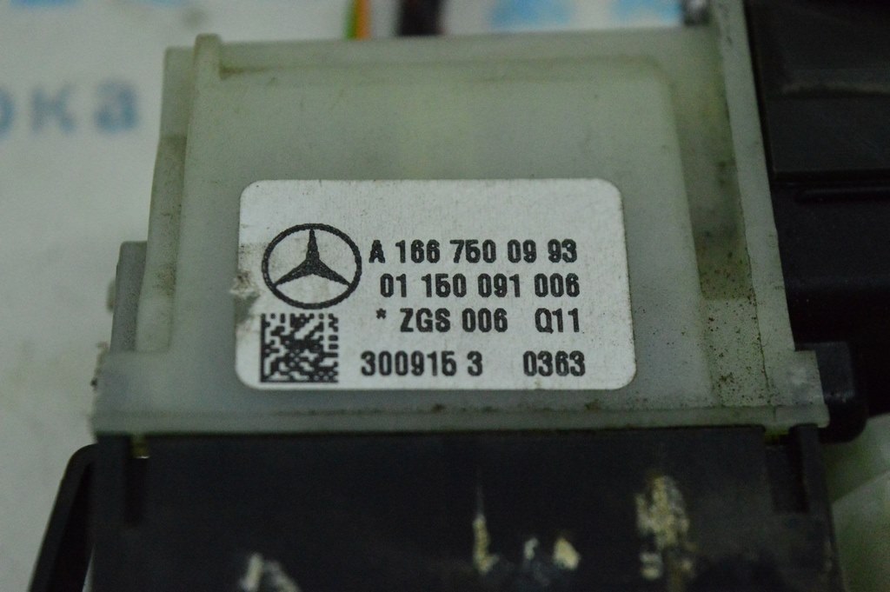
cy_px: 296
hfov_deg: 24.6
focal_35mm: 82
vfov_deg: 16.5
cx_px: 445
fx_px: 2038
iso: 6400
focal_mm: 55
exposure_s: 1/1000
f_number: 5.6
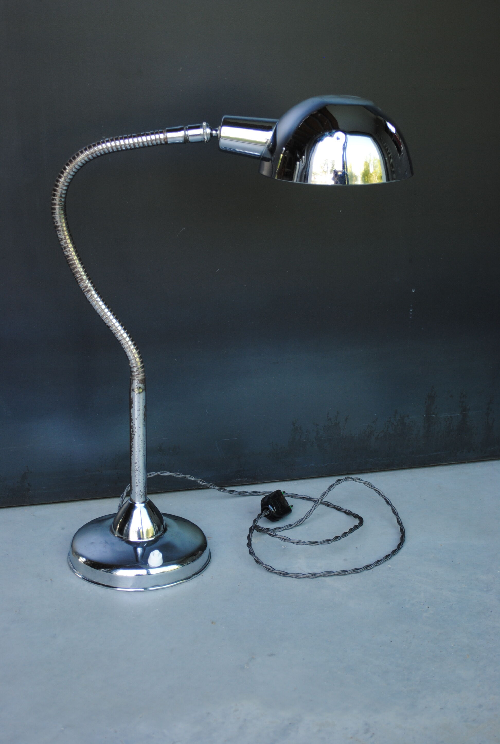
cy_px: 372
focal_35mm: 60
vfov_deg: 33.3
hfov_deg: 22.7
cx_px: 250
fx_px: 1244
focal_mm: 40
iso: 200
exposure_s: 1/30
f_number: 5.3
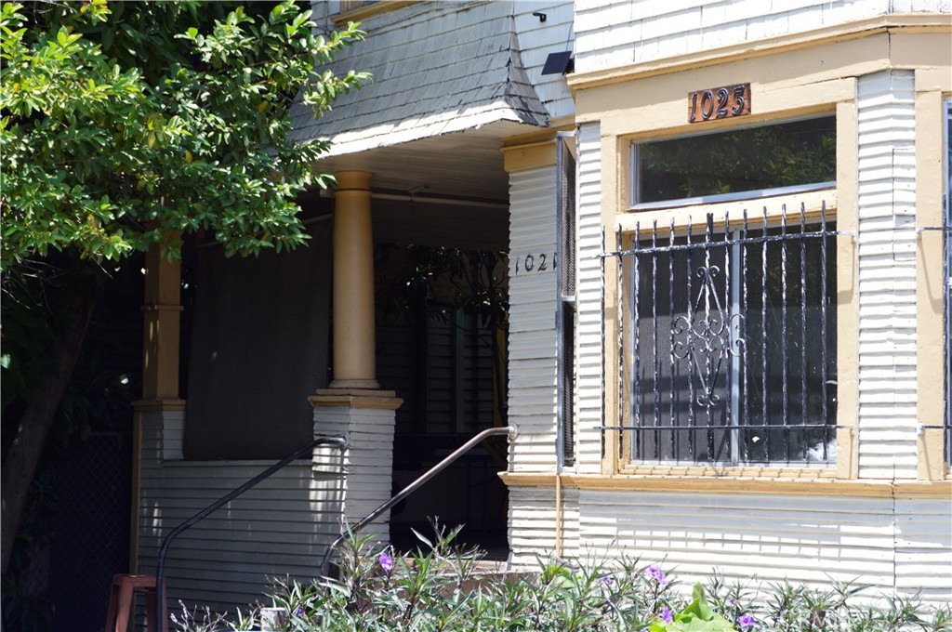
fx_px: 2179
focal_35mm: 82
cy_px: 316
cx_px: 476
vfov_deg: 16.5
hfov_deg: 24.6
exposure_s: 1/250
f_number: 10
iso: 400
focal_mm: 55
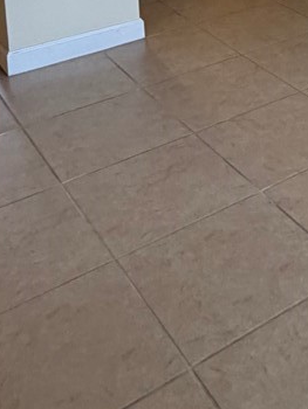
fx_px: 758
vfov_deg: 24.5
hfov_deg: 21.3
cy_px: -180
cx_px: 371
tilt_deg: -7.6
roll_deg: +0.4
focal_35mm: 64
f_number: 2.2
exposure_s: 1/120
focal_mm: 2.22
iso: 320
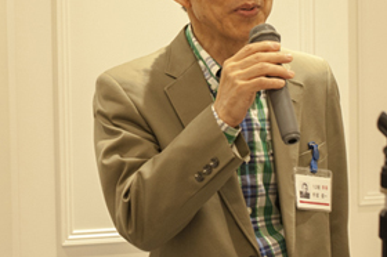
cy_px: 48
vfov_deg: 16.9
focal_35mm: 80
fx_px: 859
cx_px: 108
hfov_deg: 25.2
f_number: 5.6
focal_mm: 35
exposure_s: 1/100
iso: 720
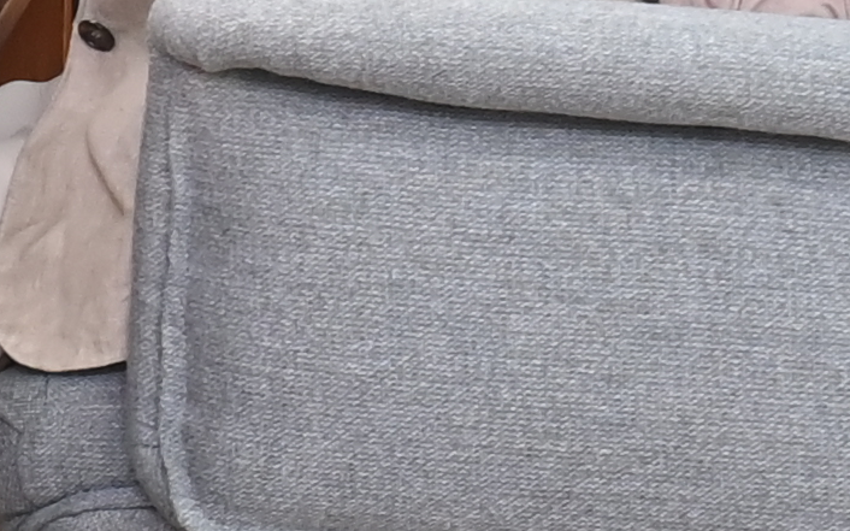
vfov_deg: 3.5
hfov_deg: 5.1
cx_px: -2424
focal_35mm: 370
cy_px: -340
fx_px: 8570
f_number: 6.3
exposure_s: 1/200
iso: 2500
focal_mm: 46
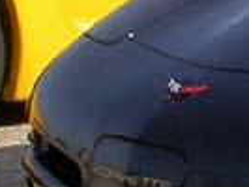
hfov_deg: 6.4
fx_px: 2102
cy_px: 58
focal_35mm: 292
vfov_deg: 5.1
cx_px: 633
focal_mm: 7.85
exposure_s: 1/294
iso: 100
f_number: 6.7
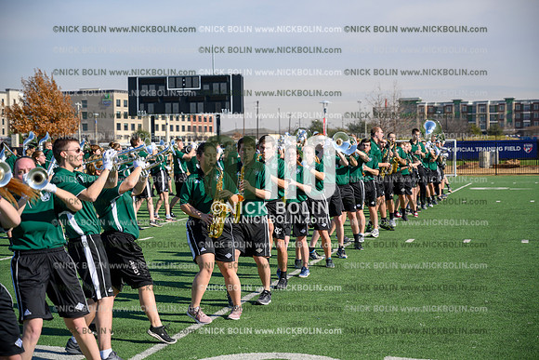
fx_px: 1048
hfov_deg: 28.8
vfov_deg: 19.5
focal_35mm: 70
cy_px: 180
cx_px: 270
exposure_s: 1/1600
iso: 125
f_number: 4
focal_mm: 70
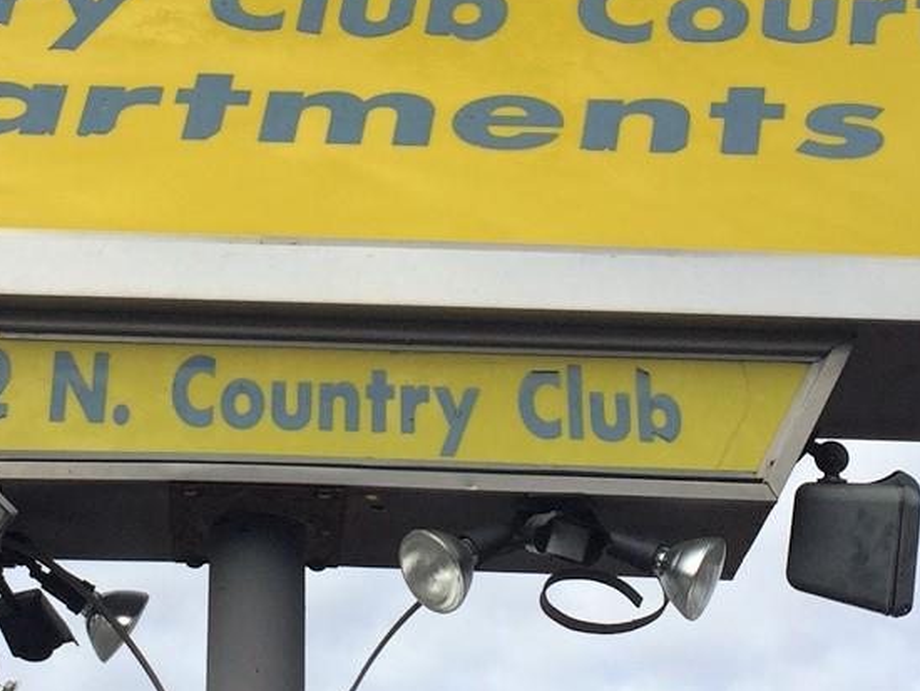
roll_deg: -0.1
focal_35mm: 86
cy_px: 191
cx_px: 263
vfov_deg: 17.1
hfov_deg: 22.6
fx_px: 2287
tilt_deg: +30.3
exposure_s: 1/1647
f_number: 2.2
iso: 32
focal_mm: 4.15
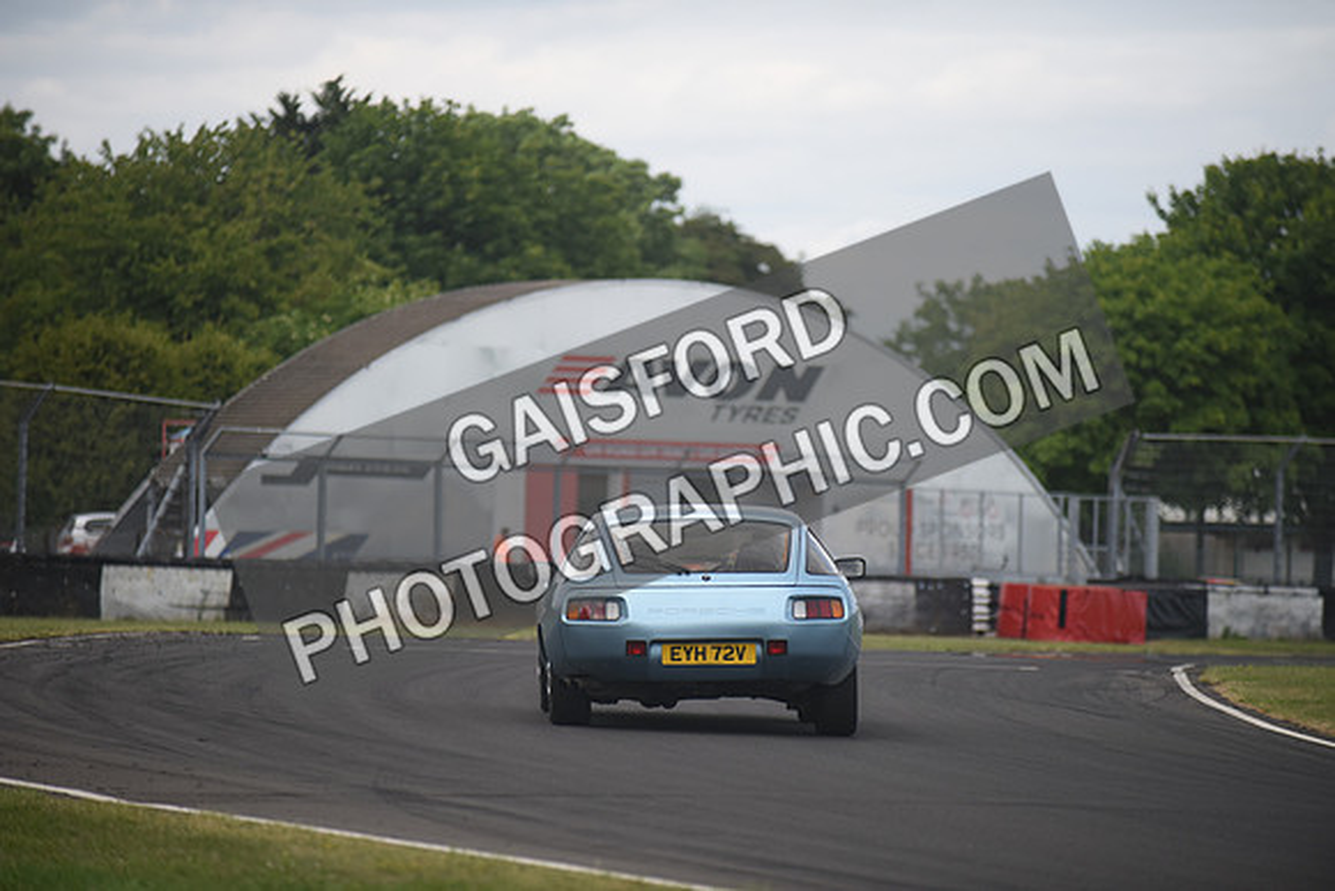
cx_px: 668
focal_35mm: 200
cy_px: 446
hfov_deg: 10.3
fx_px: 7418
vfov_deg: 6.9
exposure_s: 1/1250
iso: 400
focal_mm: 200
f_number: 2.8
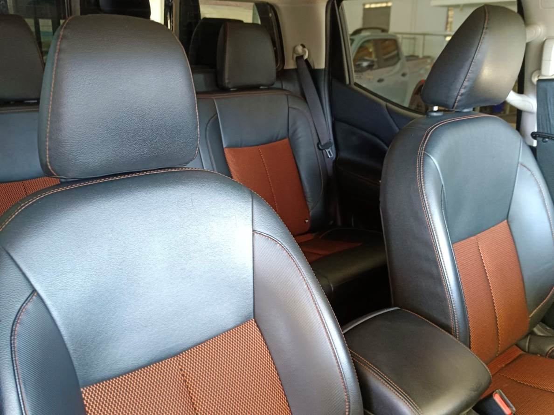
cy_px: 208
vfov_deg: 54.9
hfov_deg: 69.4
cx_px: 277
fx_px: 400
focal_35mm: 25
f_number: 2
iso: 1167
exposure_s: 1/33.3
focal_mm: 4.84
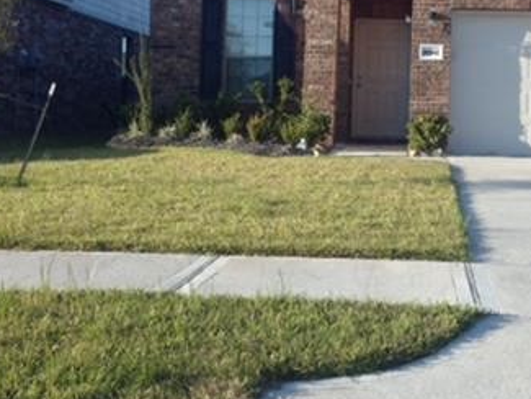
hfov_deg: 29.6
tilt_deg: +0.5
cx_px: 346
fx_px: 997
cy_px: 131
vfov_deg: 22.5
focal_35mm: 65
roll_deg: -3.0
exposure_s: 1/179
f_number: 2.4
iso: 50
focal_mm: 4.12
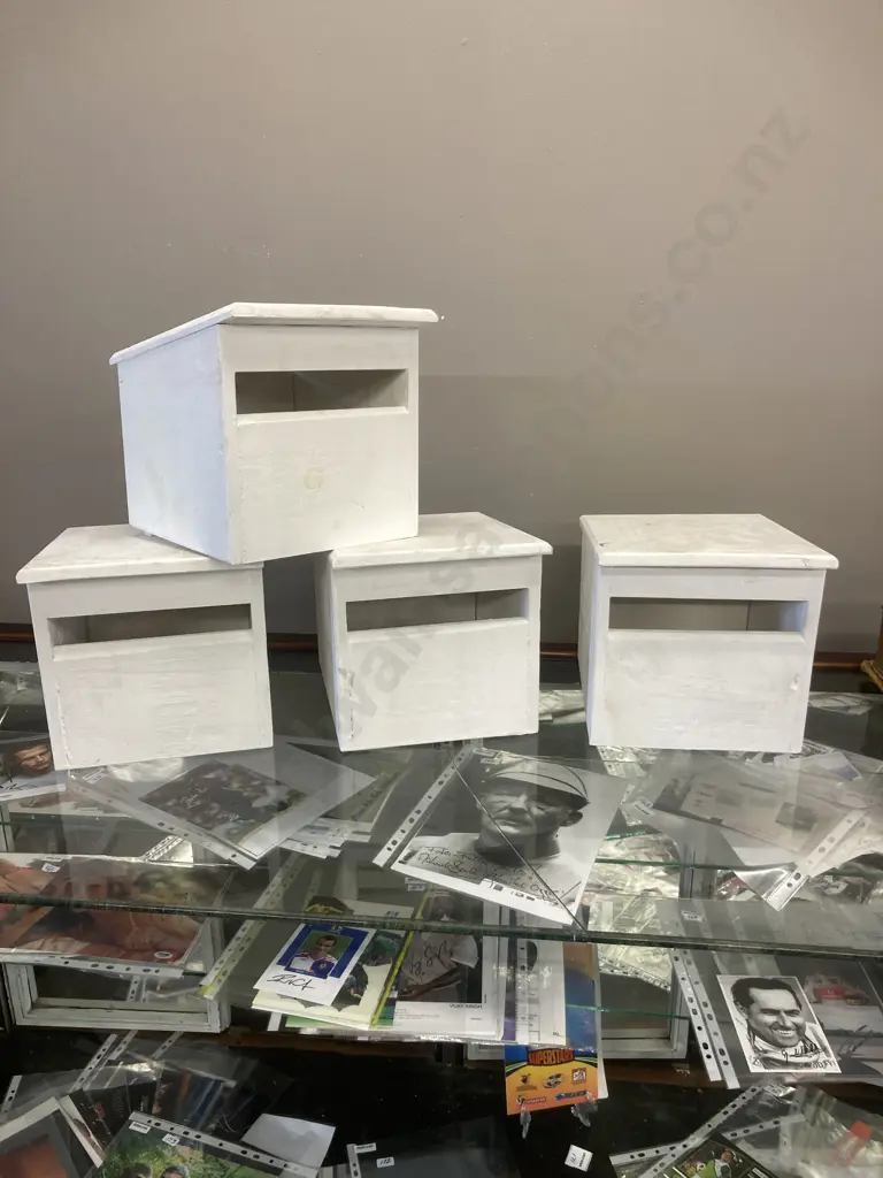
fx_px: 952
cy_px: 589
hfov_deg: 49.7
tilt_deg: -17.6
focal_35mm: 28
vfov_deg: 63.4
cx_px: 442
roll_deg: +0.3
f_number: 1.8
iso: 64
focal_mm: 3.99
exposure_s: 1/50
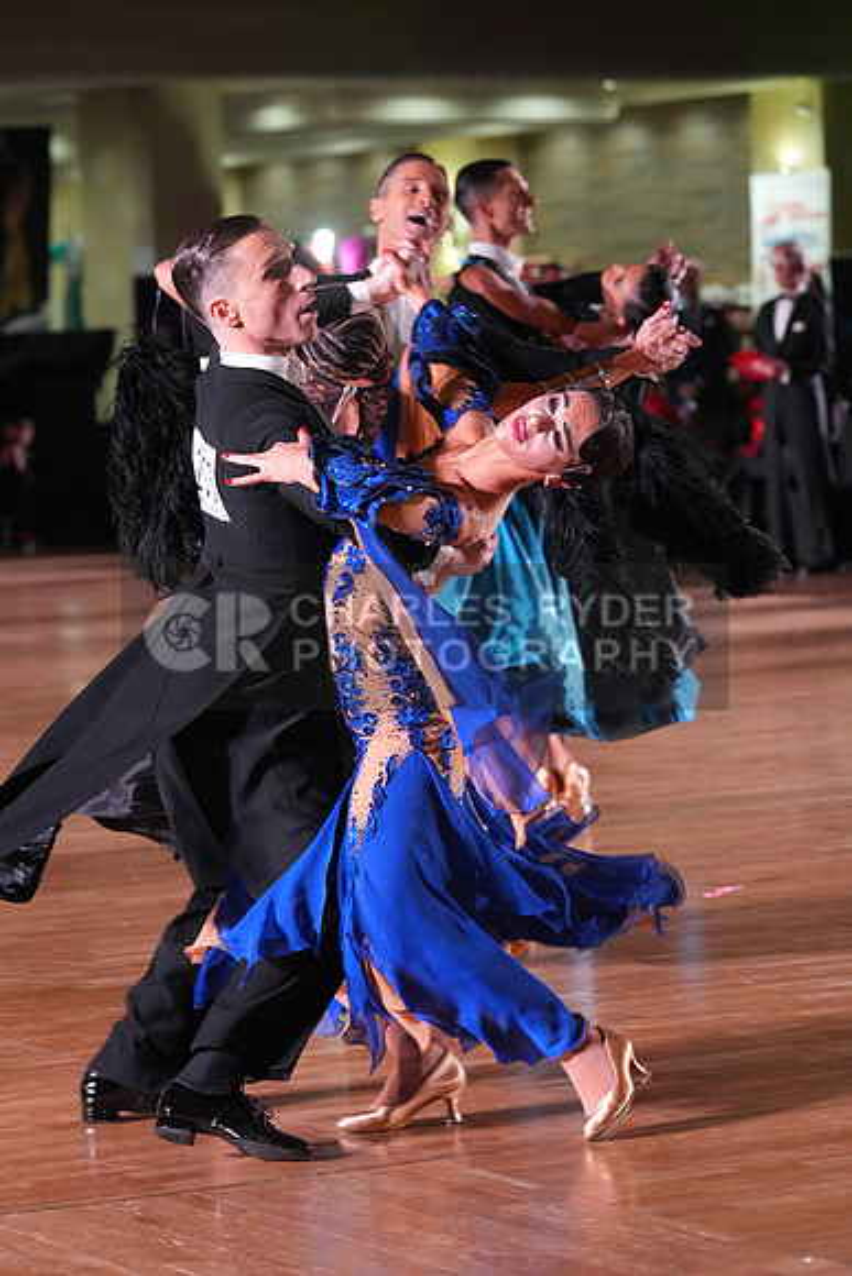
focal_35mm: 131
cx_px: 426
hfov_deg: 10.5
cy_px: 638
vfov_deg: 15.6
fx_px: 4647
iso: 4000
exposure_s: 1/200
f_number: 5
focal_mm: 131
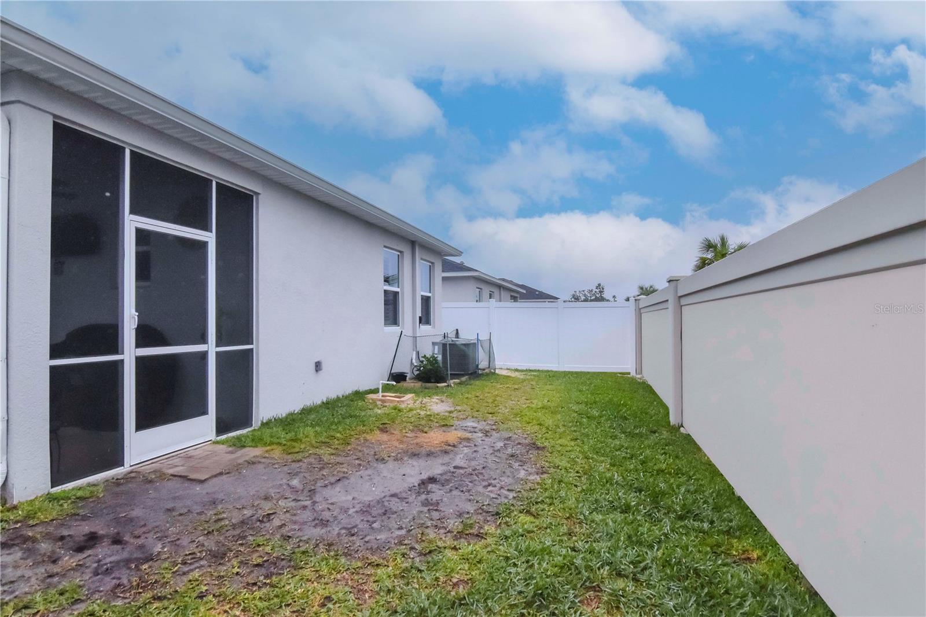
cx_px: 463
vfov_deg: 63.2
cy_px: 308
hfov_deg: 85.4
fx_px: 501
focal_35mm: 20
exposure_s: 1/2500
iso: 800
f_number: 10
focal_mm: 13
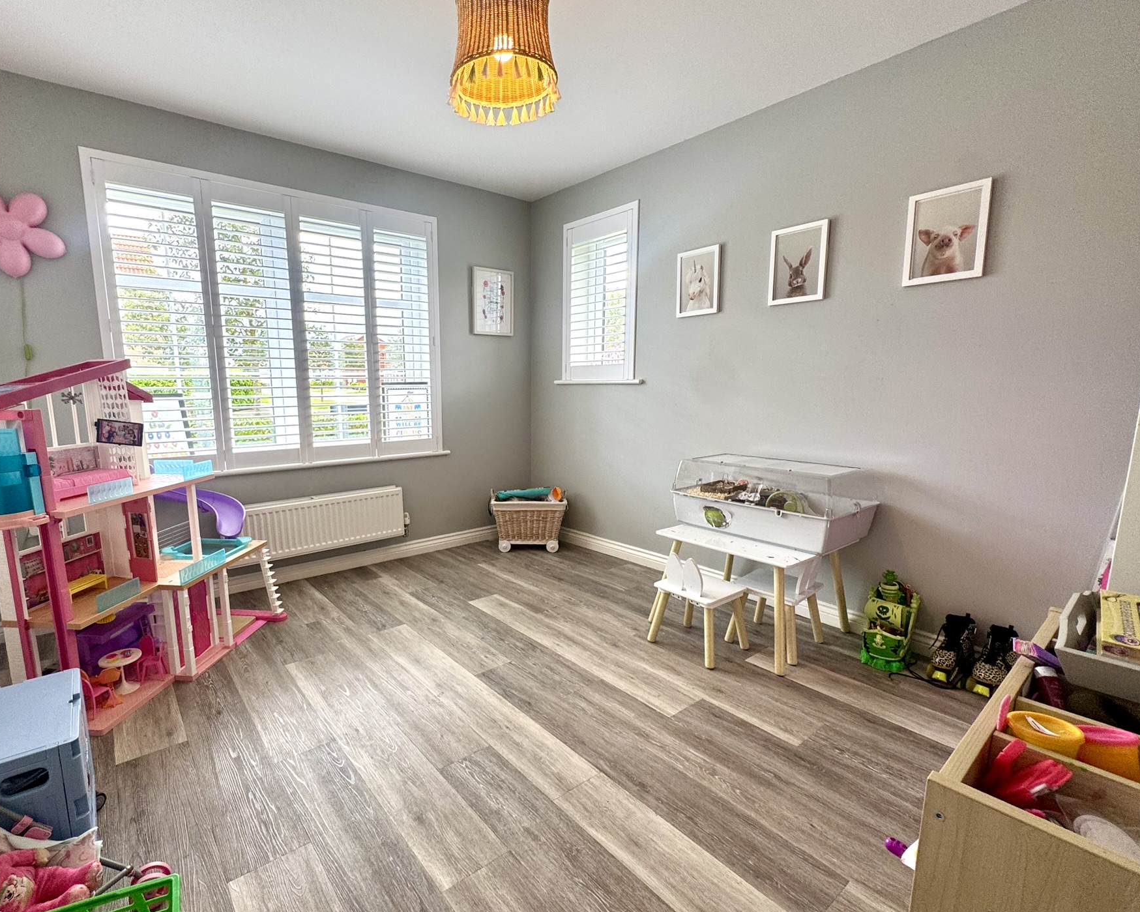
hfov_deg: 92.7
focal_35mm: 16
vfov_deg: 80.3
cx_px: 502
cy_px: 475
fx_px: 540
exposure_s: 1/99
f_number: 2.2
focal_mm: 2.22
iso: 64
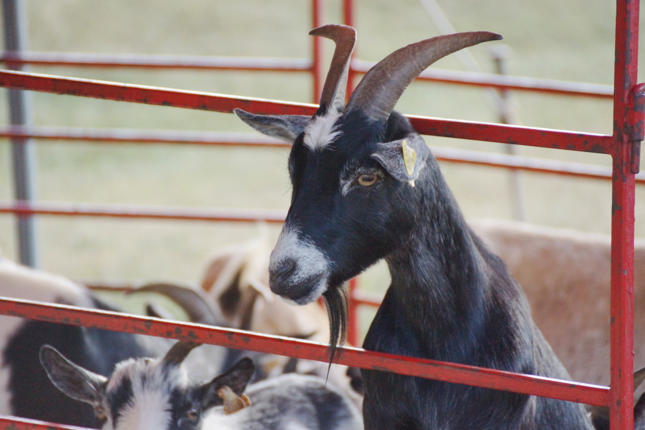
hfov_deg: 5.5
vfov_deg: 3.6
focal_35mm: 377
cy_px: 216
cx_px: 323
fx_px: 6752
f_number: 6.3
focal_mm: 250
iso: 1600
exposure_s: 1/320
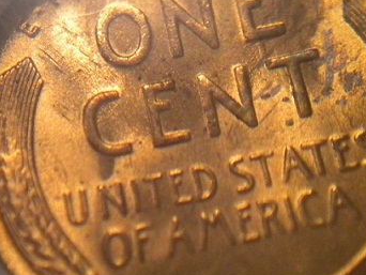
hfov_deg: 19.2
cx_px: 187
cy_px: 118
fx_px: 1079
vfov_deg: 14.5
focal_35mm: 102
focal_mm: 12.3
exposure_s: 1/35.8
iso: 400
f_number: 4.6
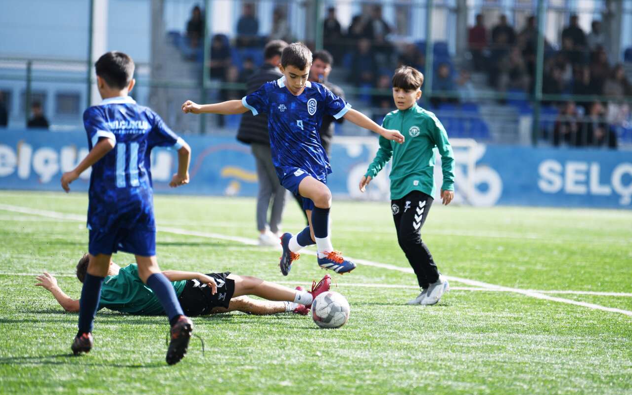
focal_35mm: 245
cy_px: 186
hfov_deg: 8.6
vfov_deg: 5.4
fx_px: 4220
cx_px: 316
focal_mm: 200
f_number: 2.8
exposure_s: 1/1500
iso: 100
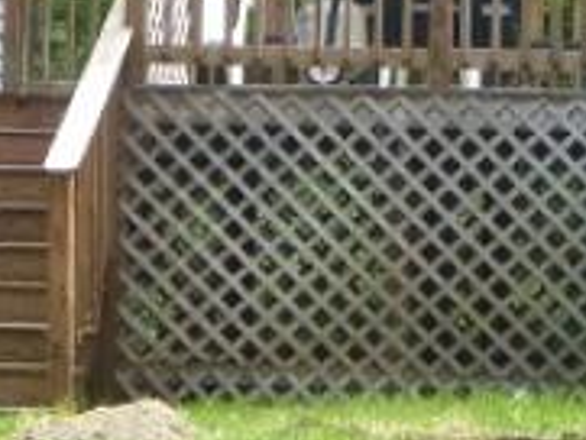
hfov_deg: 7.2
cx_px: 460
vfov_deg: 5.4
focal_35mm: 273
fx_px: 4625
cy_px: 39
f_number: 5.7
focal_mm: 15.3
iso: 320
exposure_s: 1/100
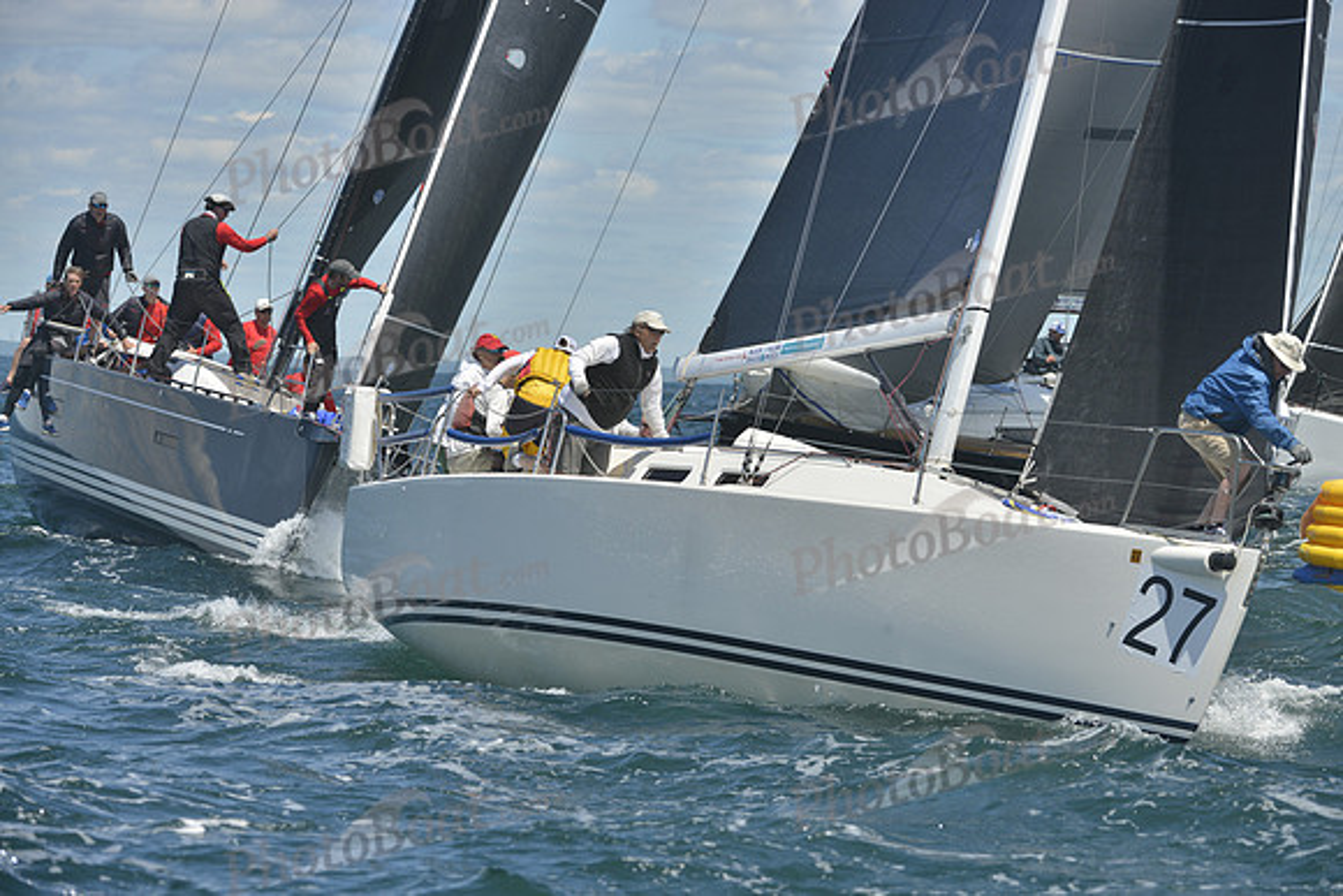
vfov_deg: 6.9
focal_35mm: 200
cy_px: 448
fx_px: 7463
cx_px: 672
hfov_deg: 10.3
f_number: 9
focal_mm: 200
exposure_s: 1/800
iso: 280
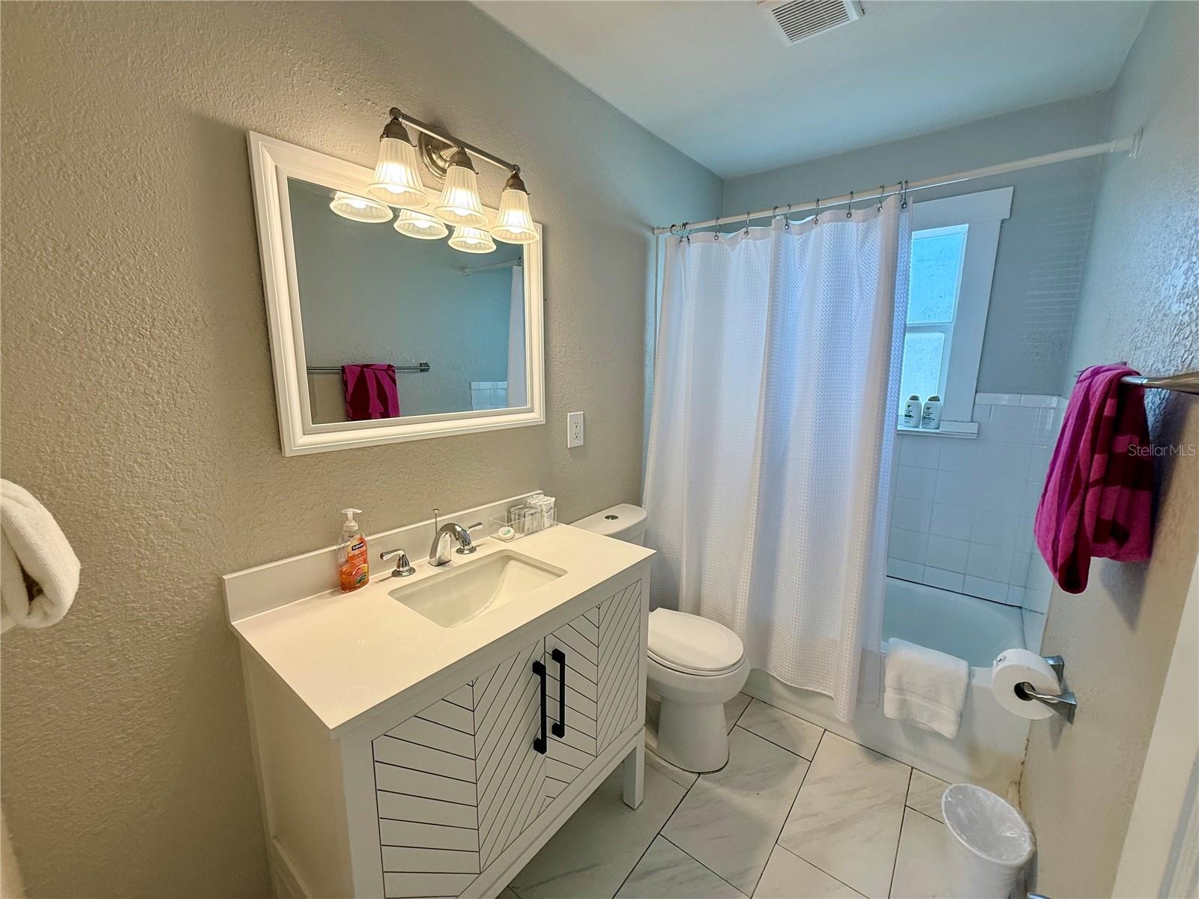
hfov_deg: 102.1
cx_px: 600
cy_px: 450
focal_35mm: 14
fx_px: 485
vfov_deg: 85.7
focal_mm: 2.22
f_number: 2.2
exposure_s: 1/120
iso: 80
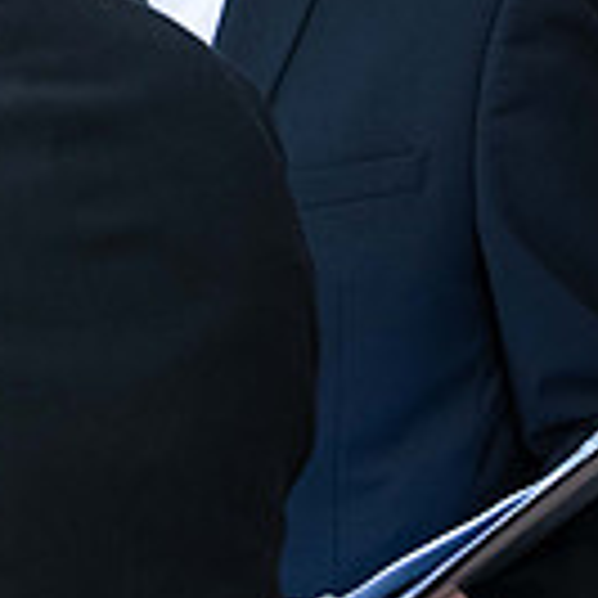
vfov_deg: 5.0
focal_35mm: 353
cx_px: -490
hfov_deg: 4.9
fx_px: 6899
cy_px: 133
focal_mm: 95
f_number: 5.6
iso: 1250
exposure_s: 1/640
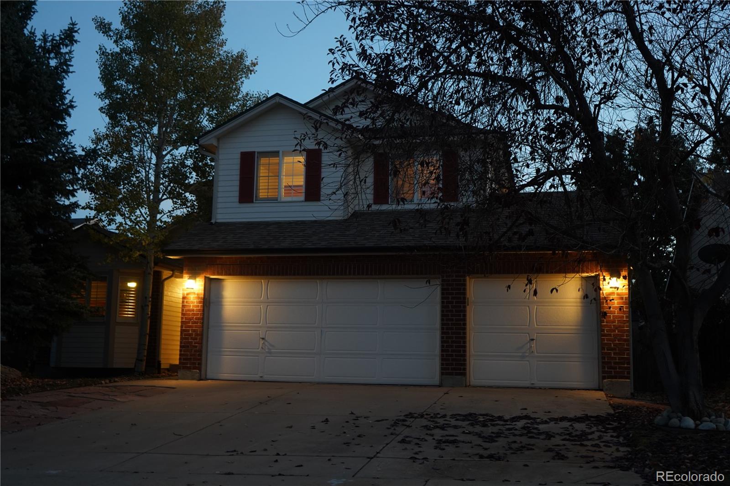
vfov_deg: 35.0
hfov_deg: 50.7
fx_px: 770
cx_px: 365
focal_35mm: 38
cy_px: 243
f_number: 4
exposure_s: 1/25
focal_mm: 38
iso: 1600
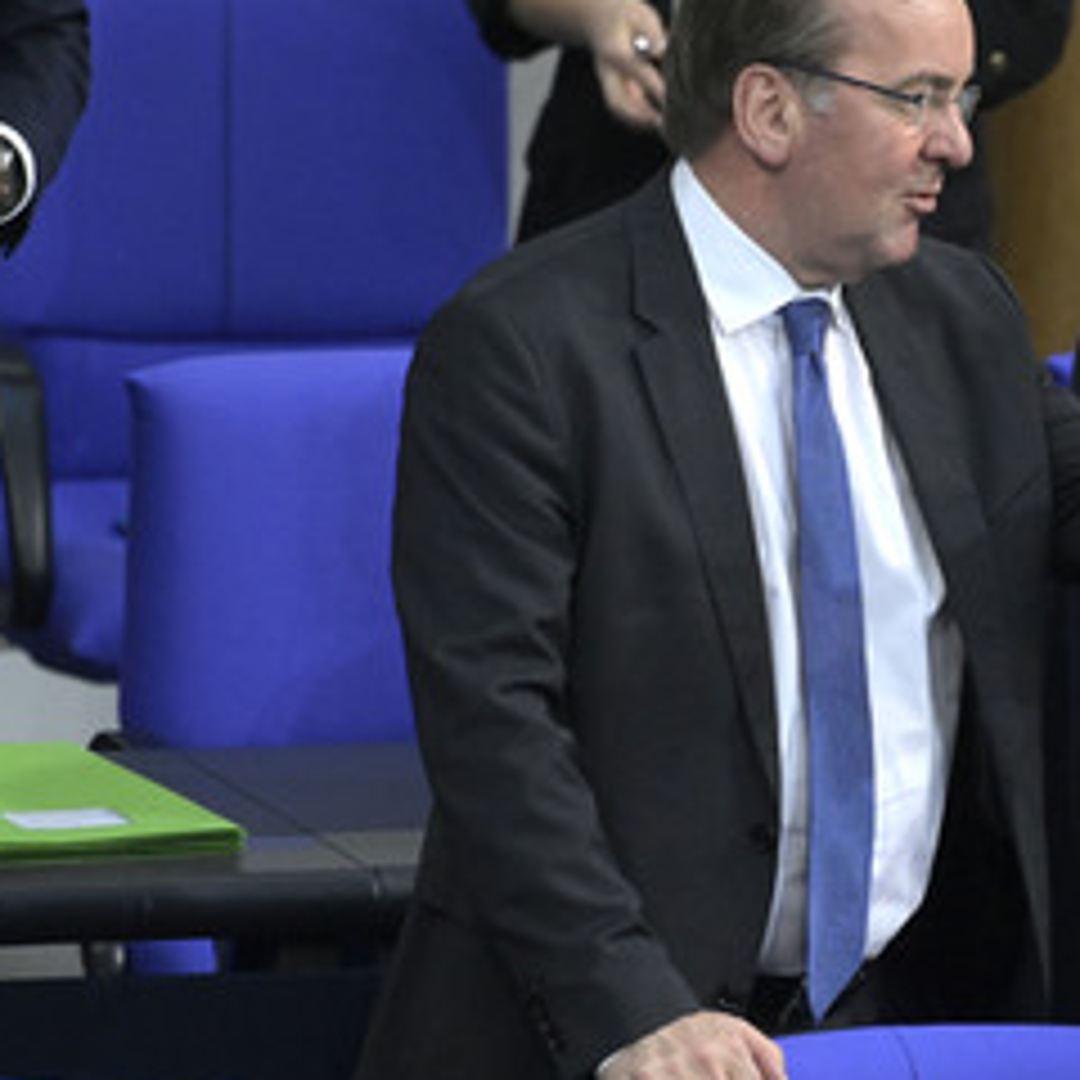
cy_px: 522
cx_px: 844
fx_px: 22520
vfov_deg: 2.7
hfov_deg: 2.7
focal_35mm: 638
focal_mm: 400
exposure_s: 1/320
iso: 12800
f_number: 5.6
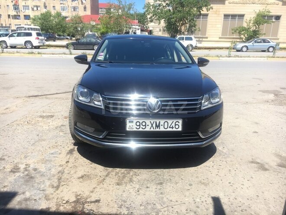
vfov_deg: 48.2
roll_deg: -1.0
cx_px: 143
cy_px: 108
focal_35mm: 29
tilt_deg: -16.8
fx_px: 240
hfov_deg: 61.7
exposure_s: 1/732
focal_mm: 4.15
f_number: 2.2
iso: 25
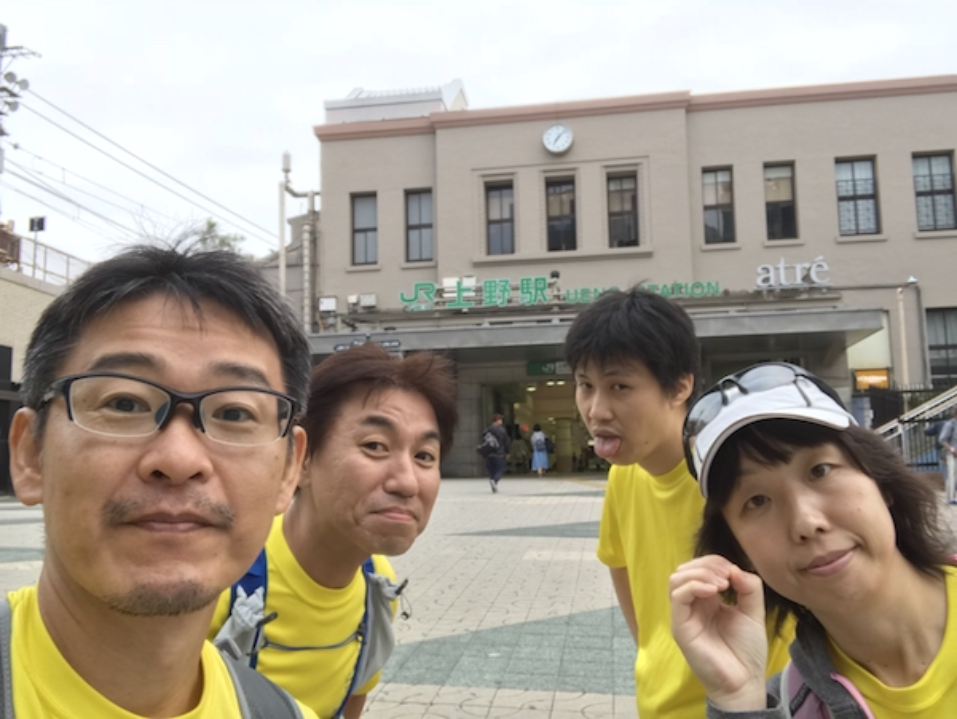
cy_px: 360
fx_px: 885
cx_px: 478
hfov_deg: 56.8
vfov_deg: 44.2
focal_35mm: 32
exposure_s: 1/60
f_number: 2.2
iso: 25
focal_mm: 2.87
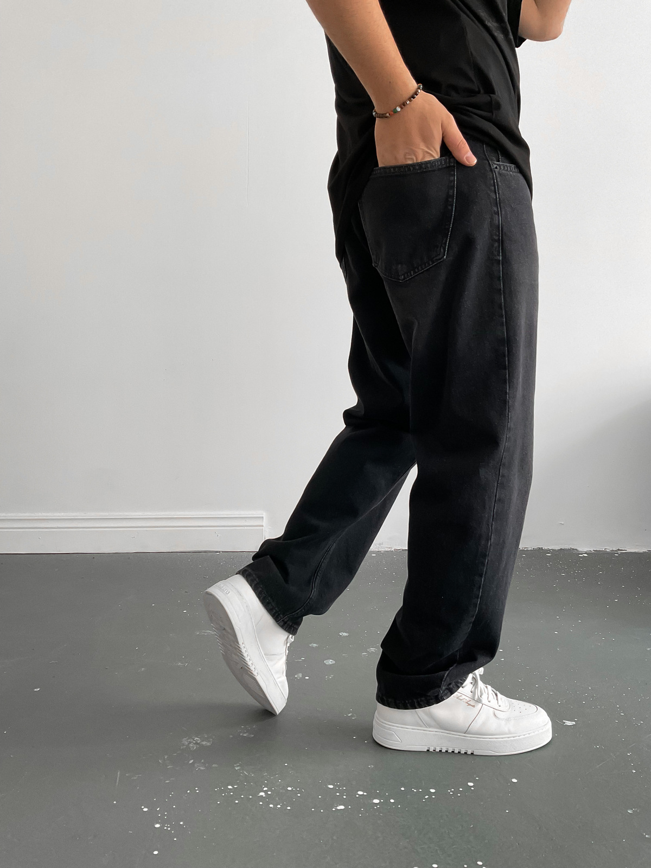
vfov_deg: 61.7
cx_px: 326
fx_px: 727
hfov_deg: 48.2
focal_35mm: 29
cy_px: 434
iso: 80
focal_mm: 3
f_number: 1.8
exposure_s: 1/60
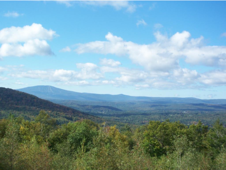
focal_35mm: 61
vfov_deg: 24.0
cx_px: 113
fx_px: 398
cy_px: 85
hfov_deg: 31.7
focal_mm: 9.9
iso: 64
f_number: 4.1
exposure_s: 1/400
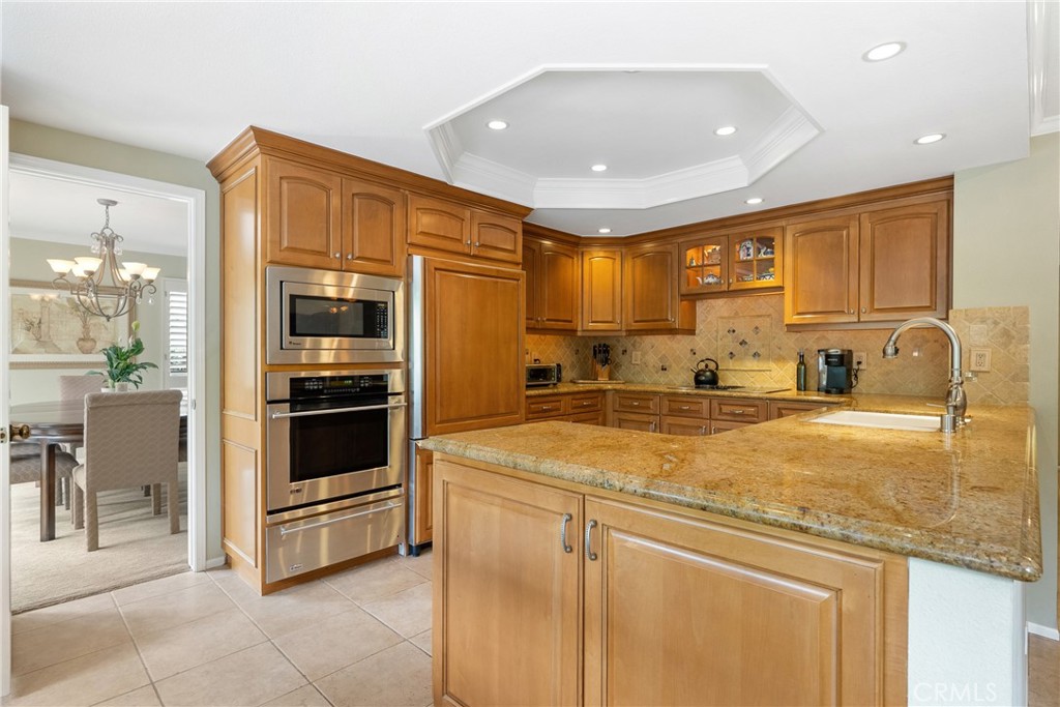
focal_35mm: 17
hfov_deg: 93.3
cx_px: 530
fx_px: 501
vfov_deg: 70.5
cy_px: 354
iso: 320
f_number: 9
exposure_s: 1/6
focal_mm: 17
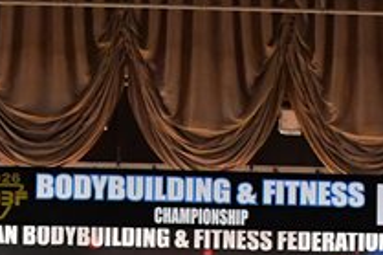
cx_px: 155
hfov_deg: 13.2
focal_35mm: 156
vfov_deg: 8.5
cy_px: 429
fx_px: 1658
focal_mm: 28
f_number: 5.6
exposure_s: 1/400
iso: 10000
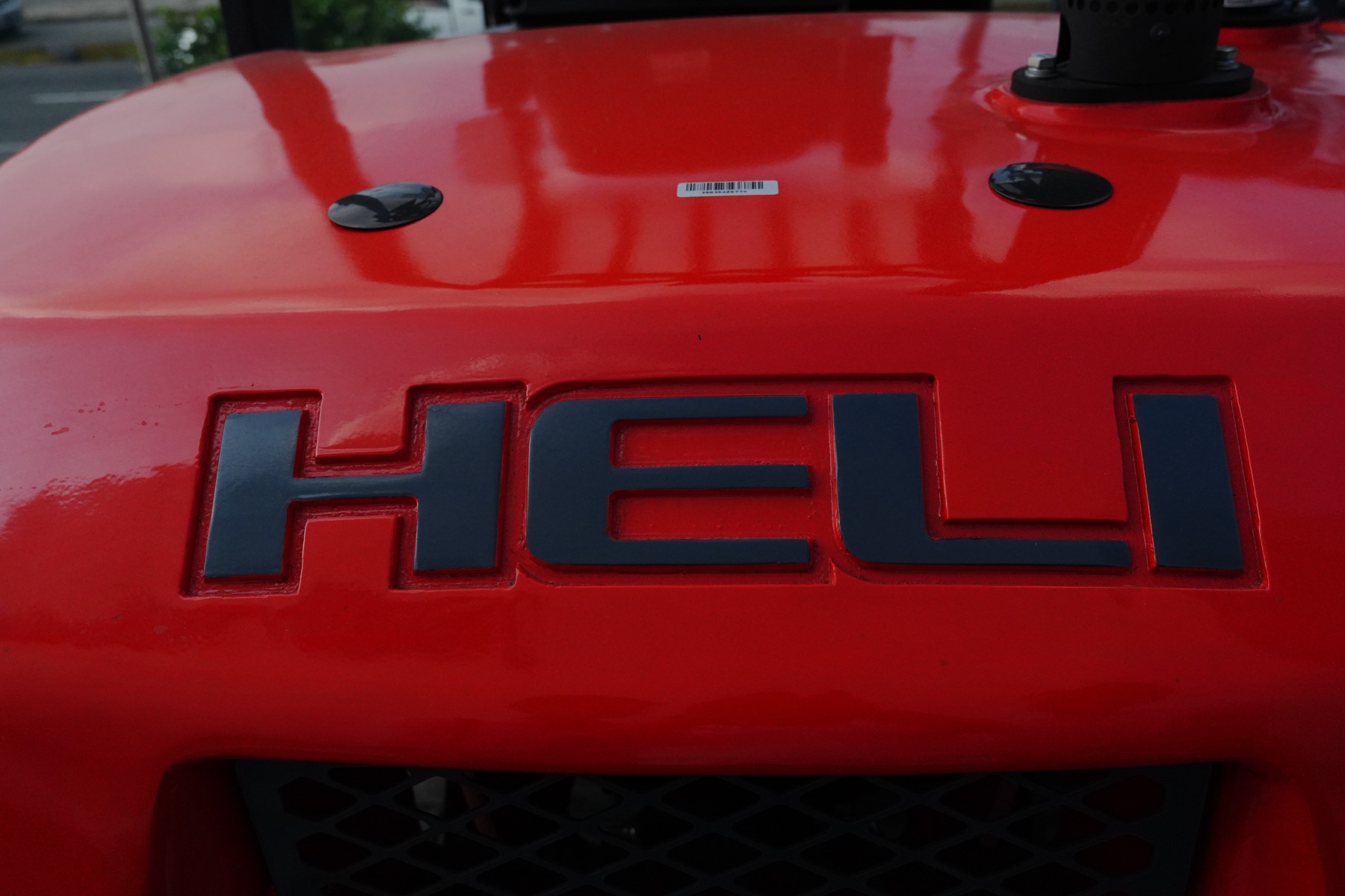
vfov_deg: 43.6
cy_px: 448
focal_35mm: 30
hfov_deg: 61.9
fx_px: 1121
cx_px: 672
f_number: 4
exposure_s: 1/8000
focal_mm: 20
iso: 1250
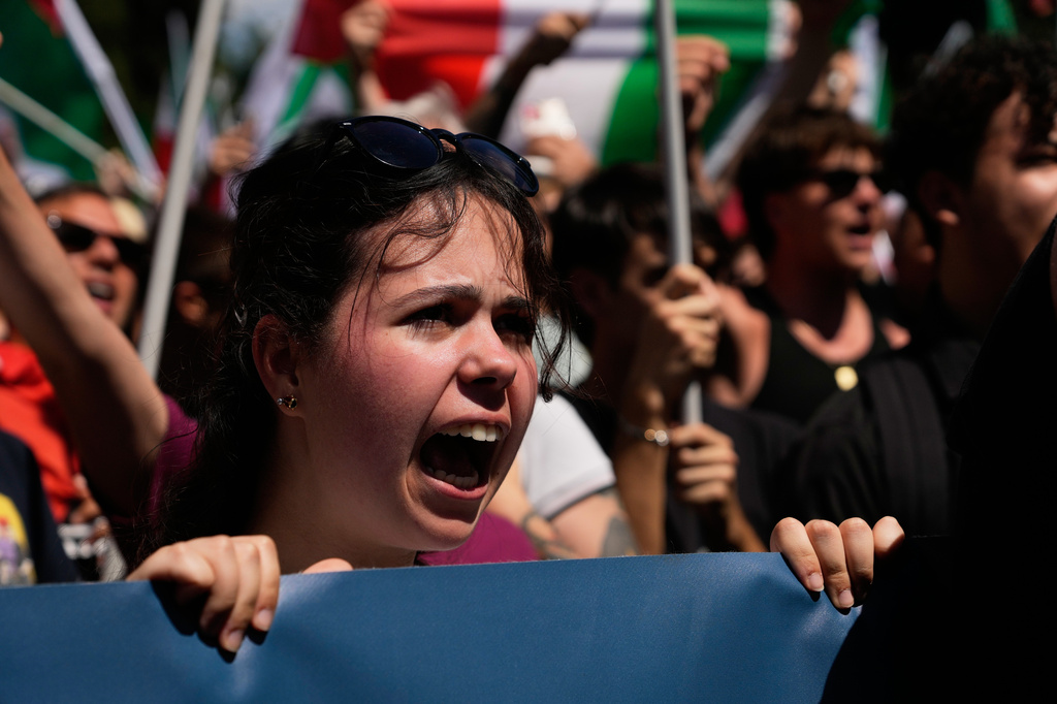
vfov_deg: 14.5
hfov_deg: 21.7
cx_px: 528
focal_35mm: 94
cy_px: 352
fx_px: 2759
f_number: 6.3
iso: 400
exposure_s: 1/5000
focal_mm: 94
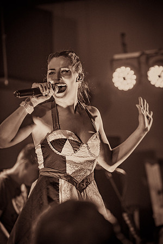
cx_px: 82
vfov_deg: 12.8
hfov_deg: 8.6
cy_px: 122
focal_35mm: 160
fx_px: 1087
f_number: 3.2
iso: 800
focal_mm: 160
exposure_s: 1/200
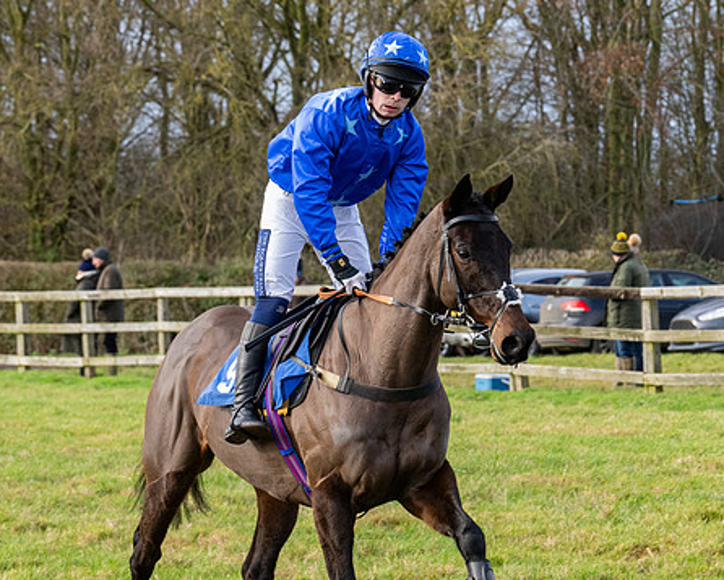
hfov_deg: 10.1
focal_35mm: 190
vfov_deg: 8.1
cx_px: 510
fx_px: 4072
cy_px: 291
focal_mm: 74
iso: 800
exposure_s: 1/800
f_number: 5
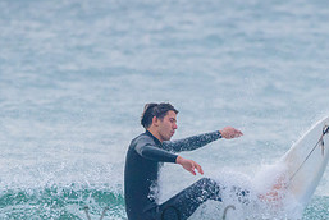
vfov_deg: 1.0
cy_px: 210
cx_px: 205
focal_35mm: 1382
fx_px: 12644
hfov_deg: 1.5
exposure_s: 1/1600
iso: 800
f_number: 5.6
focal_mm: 500
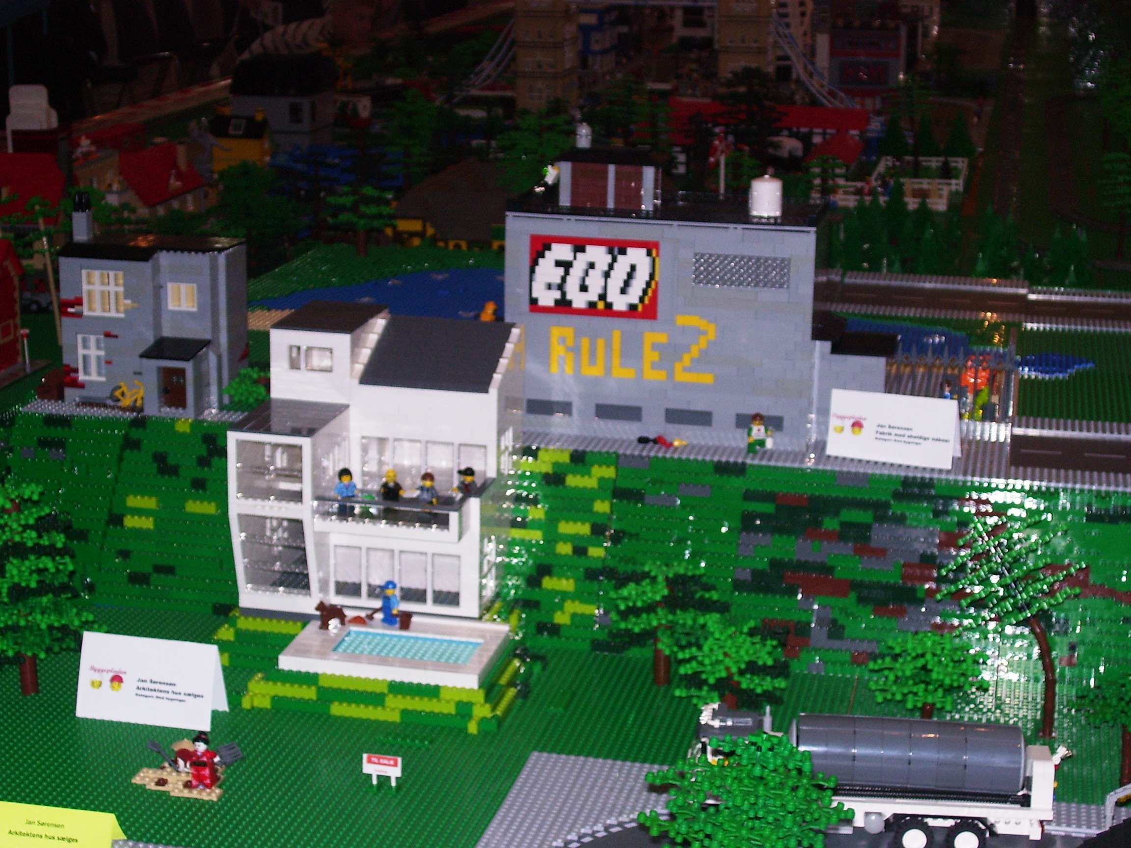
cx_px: 566
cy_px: 424
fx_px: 2287
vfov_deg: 21.0
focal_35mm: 70
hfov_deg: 27.8
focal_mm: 11.6
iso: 80
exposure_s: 1/90
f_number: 4
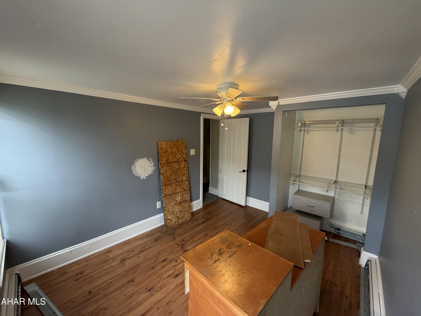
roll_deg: -1.1
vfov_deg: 85.7
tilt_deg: -7.8
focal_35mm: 14
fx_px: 170
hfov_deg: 102.1
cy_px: 158
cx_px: 210
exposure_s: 1/120
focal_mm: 2.22
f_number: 2.2
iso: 200
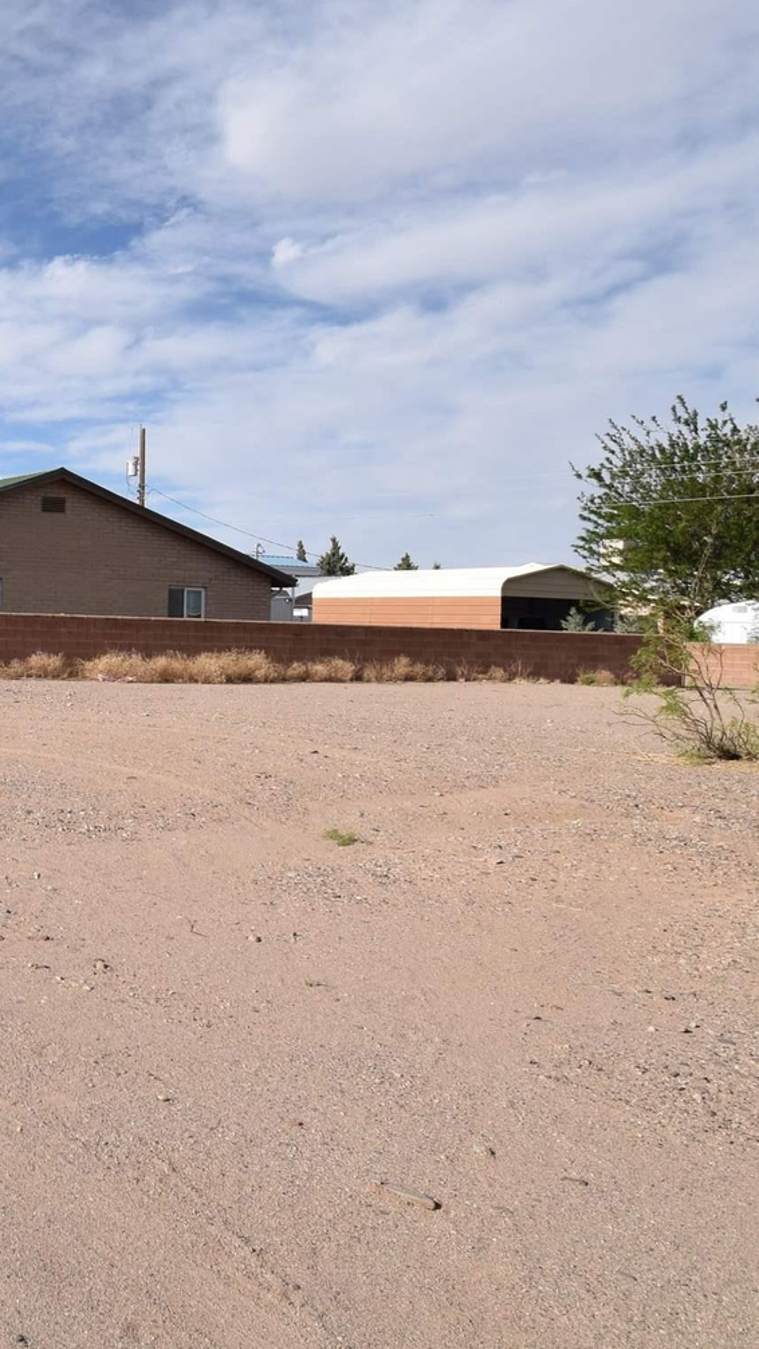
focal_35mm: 32
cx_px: -290
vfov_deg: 60.8
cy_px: 591
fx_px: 1145
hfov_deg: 28.3
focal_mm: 10
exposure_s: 1/320
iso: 100
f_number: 9
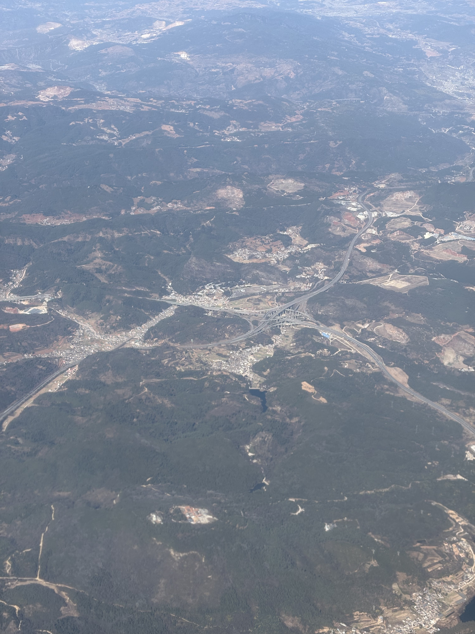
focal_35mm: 52
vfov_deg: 36.8
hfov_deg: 28.0
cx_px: 238
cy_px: 317
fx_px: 951
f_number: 1.6
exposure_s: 1/2075
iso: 32
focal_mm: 5.96
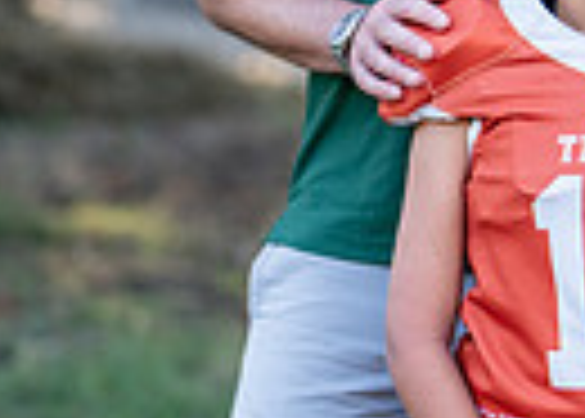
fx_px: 3890
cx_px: 513
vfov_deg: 6.1
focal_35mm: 234
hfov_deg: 8.6
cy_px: -9
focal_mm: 50
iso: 100
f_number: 1.2
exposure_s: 1/640
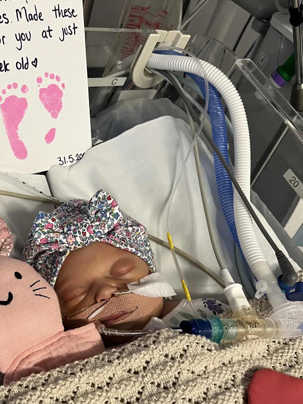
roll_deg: -18.8
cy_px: 265
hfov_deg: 34.6
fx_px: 478
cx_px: 84
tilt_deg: -44.8
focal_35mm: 41
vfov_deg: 45.2
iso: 200
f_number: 1.6
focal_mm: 5.1
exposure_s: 1/50
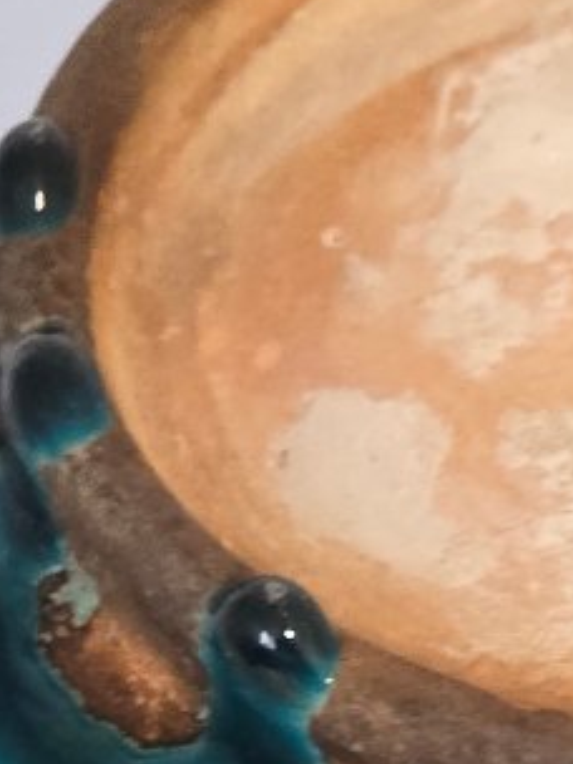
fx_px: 6003
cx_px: 767
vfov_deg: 7.2
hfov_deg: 5.4
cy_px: 832
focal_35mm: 272
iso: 320
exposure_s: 1/33.3
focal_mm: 7.9
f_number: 2.4
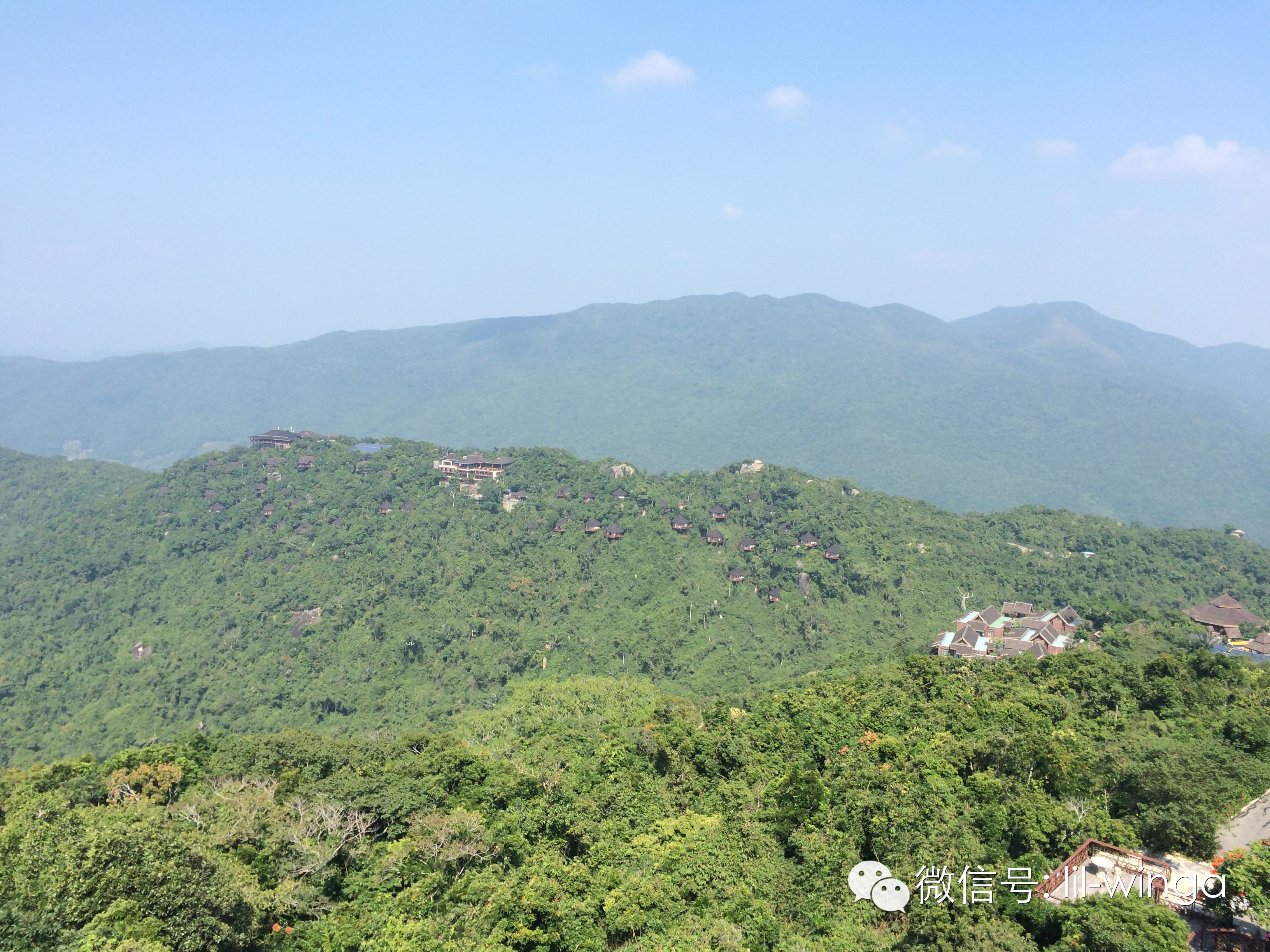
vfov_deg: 48.2
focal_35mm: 29
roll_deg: -1.4
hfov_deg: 61.7
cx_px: 635
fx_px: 1064
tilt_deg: -7.2
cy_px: 476
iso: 32
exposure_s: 1/1208
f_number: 2.2
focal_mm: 4.15
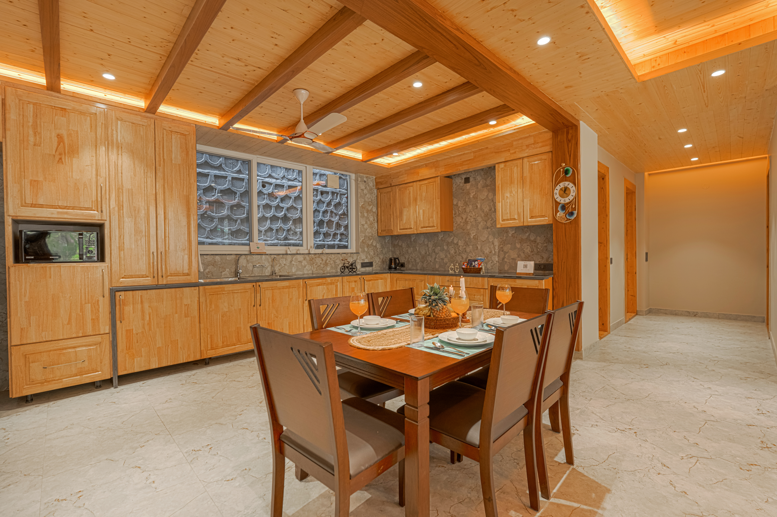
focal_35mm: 16
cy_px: 258
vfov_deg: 73.7
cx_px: 388
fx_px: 345
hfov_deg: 96.7
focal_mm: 16
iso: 500
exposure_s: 1/10
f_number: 4
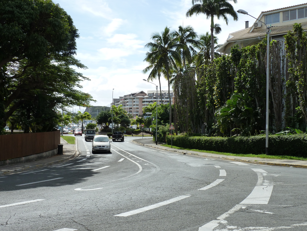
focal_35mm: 42
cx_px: 154
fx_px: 372
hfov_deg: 44.8
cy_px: 116
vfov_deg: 34.3
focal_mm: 6.9
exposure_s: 1/400
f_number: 5
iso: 125
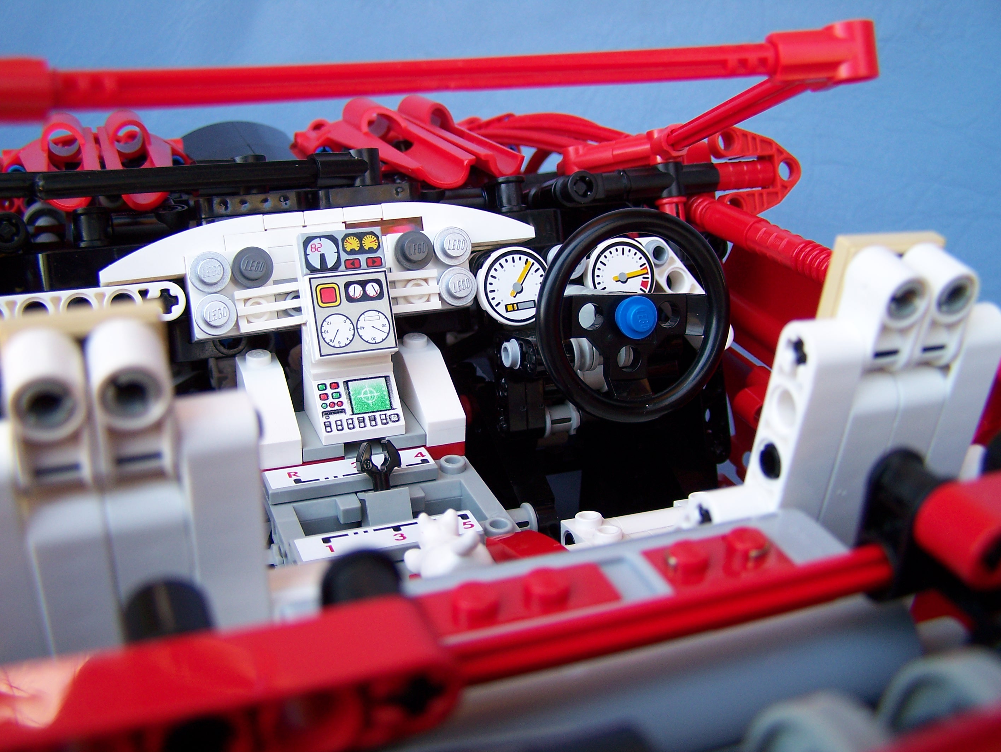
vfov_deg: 37.8
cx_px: 500
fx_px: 1100
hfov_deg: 48.9
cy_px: 376
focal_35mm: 38
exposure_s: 1/60
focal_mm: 6.3
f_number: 2.8
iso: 80
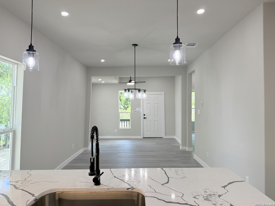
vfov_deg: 56.8
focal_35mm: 24
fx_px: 191
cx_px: 138
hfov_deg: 71.6
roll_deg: -0.2
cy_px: 103
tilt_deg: +1.4
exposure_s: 1/236
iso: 160
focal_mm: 6.76
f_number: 1.78
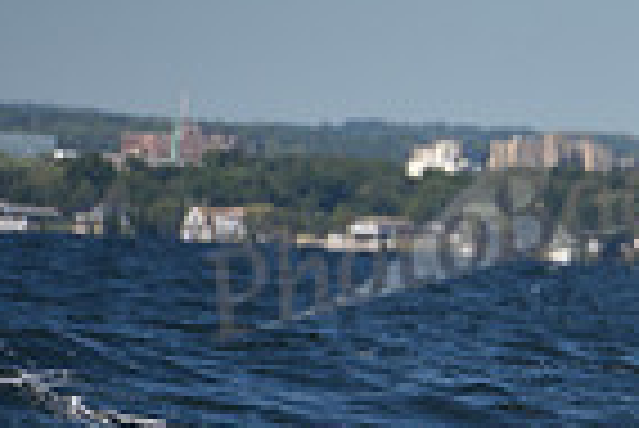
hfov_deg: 2.5
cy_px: 394
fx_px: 14499
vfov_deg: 1.7
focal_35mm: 816
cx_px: 1076
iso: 200
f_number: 5
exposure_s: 1/800
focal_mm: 200
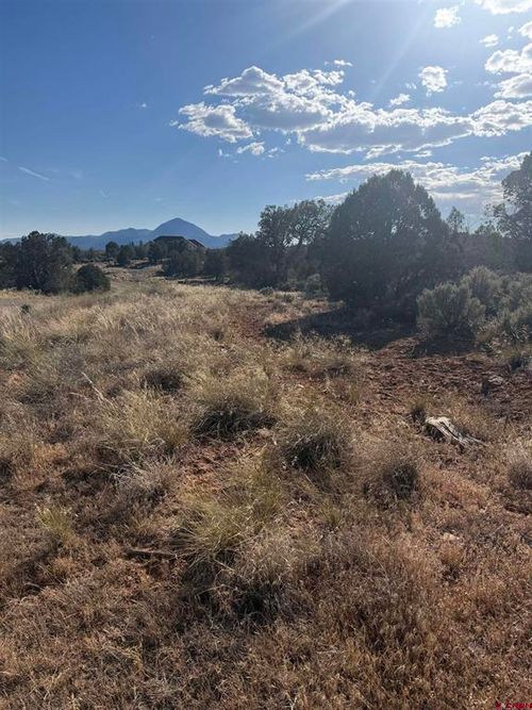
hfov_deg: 56.8
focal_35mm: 24
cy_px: 355
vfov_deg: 71.6
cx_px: 266
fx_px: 492
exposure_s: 1/14286
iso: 125
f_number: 1.78
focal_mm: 6.76
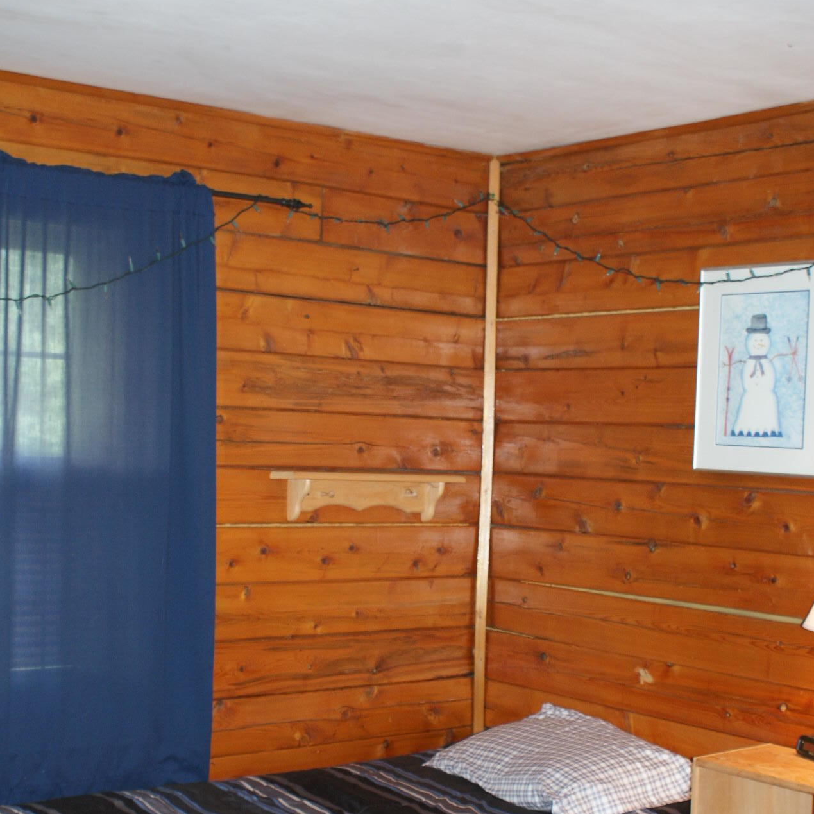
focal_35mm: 54
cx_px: 410
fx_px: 1437
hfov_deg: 31.6
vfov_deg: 31.3
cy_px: 569
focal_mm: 28
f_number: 5
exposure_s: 1/60
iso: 400
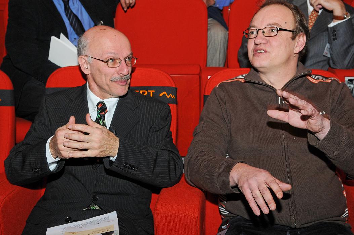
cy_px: 118
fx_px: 501
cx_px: 177
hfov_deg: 38.9
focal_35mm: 51
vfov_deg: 26.4
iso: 400
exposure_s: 1/60
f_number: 5.6
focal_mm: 34
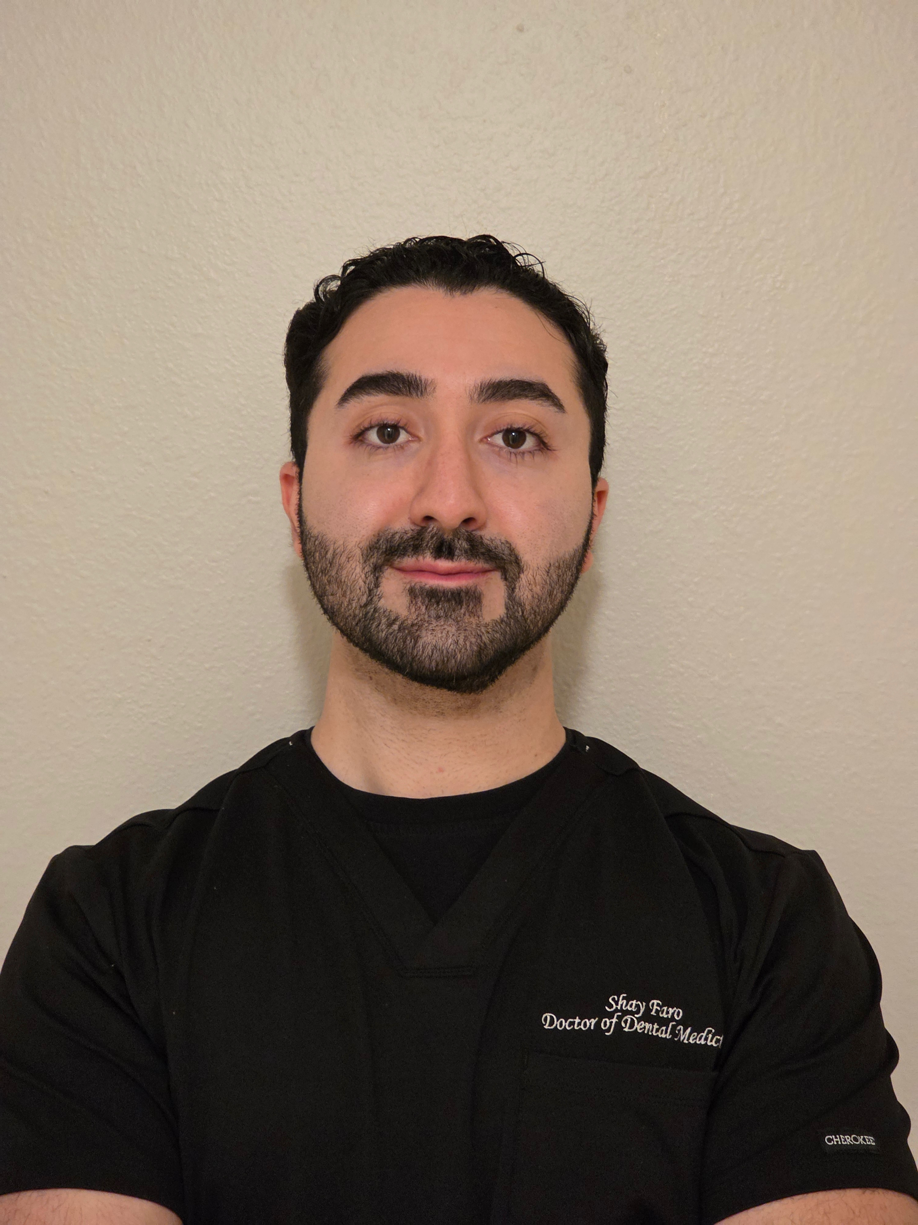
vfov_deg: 28.2
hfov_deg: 21.3
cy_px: 612
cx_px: 459
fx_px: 2442
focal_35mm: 69
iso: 640
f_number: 2.4
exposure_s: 1/30
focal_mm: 7.9
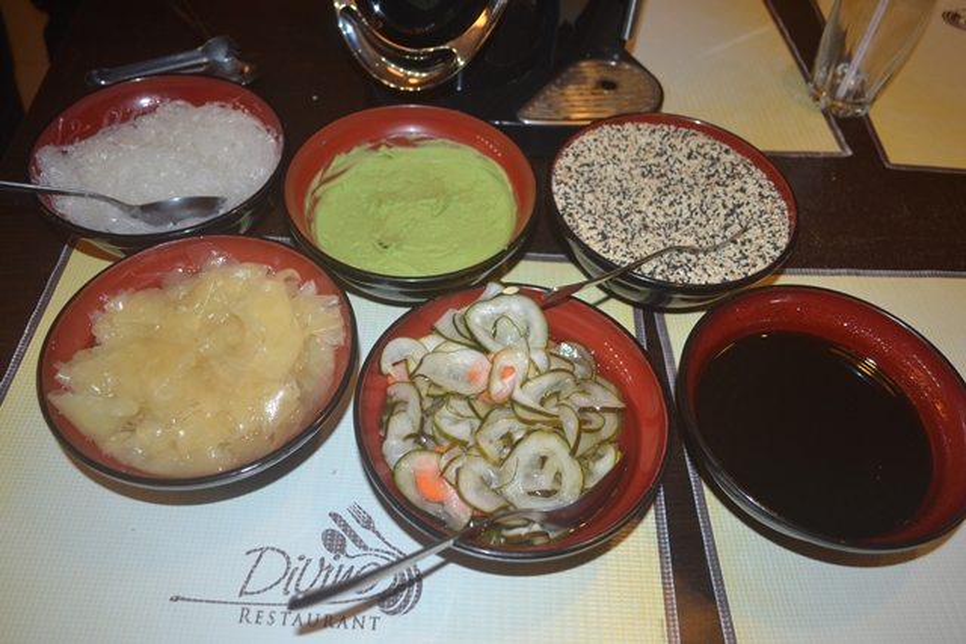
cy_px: 322
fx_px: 805
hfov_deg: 61.9
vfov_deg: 43.6
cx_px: 483
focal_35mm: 30
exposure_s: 1/60
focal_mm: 20
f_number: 3.8
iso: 450
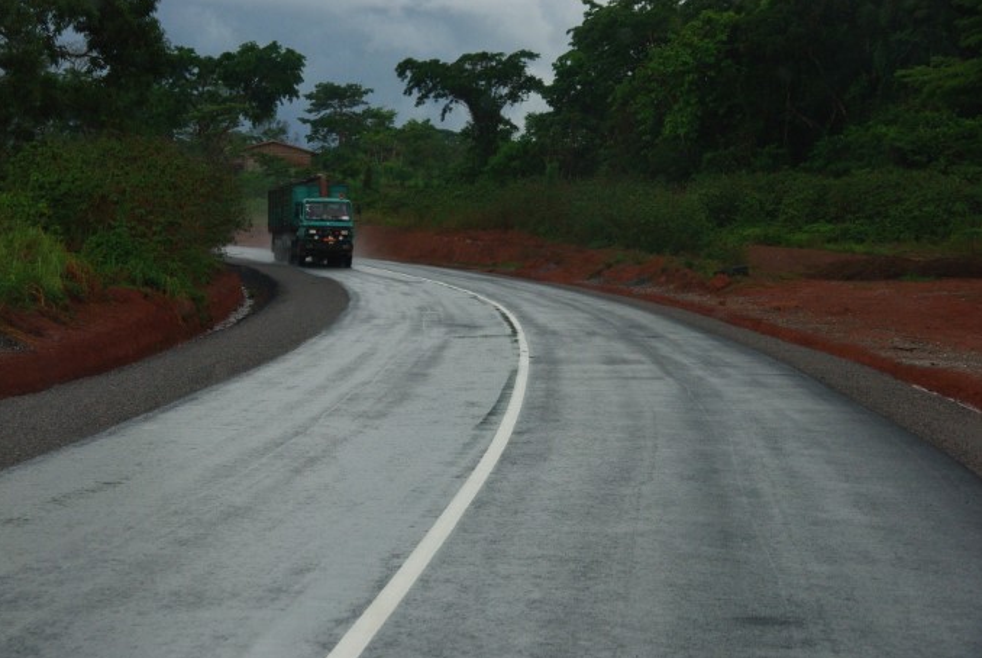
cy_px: 342
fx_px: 3032
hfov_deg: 18.4
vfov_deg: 12.4
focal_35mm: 111
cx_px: 464
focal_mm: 70
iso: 800
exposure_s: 1/350
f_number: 11
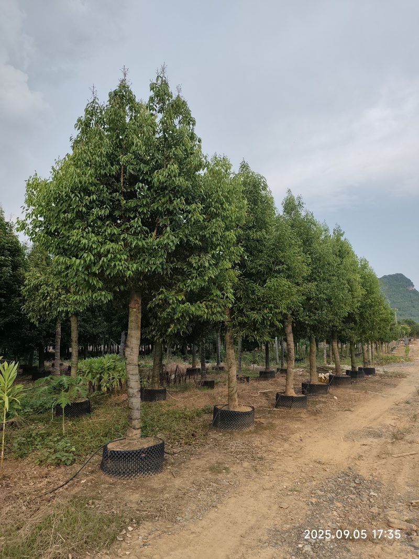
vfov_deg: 71.6
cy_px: 280
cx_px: 210
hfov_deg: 56.8
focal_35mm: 24
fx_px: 387
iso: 50
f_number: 1.6
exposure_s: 1/679
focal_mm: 5.84
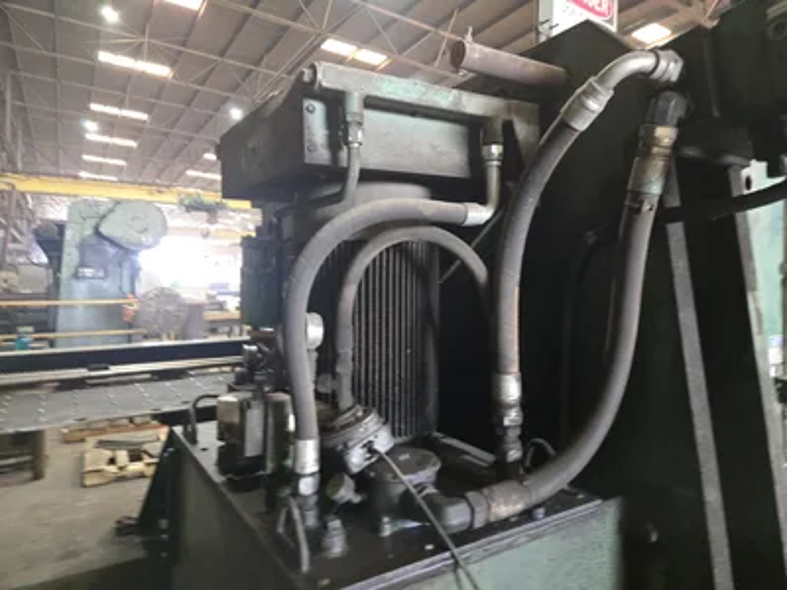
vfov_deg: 58.9
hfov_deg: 73.9
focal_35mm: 23
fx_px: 523
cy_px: 295
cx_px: 394
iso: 1000
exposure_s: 1/60
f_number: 1.8
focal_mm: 5.4
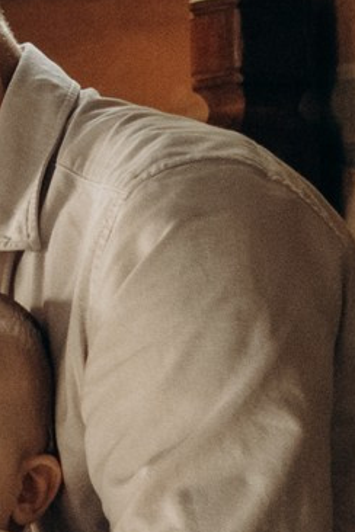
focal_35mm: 350
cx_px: -738
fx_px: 5177
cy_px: 205
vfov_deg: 5.9
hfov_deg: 3.8
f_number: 1.4
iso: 800
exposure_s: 1/500
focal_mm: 33
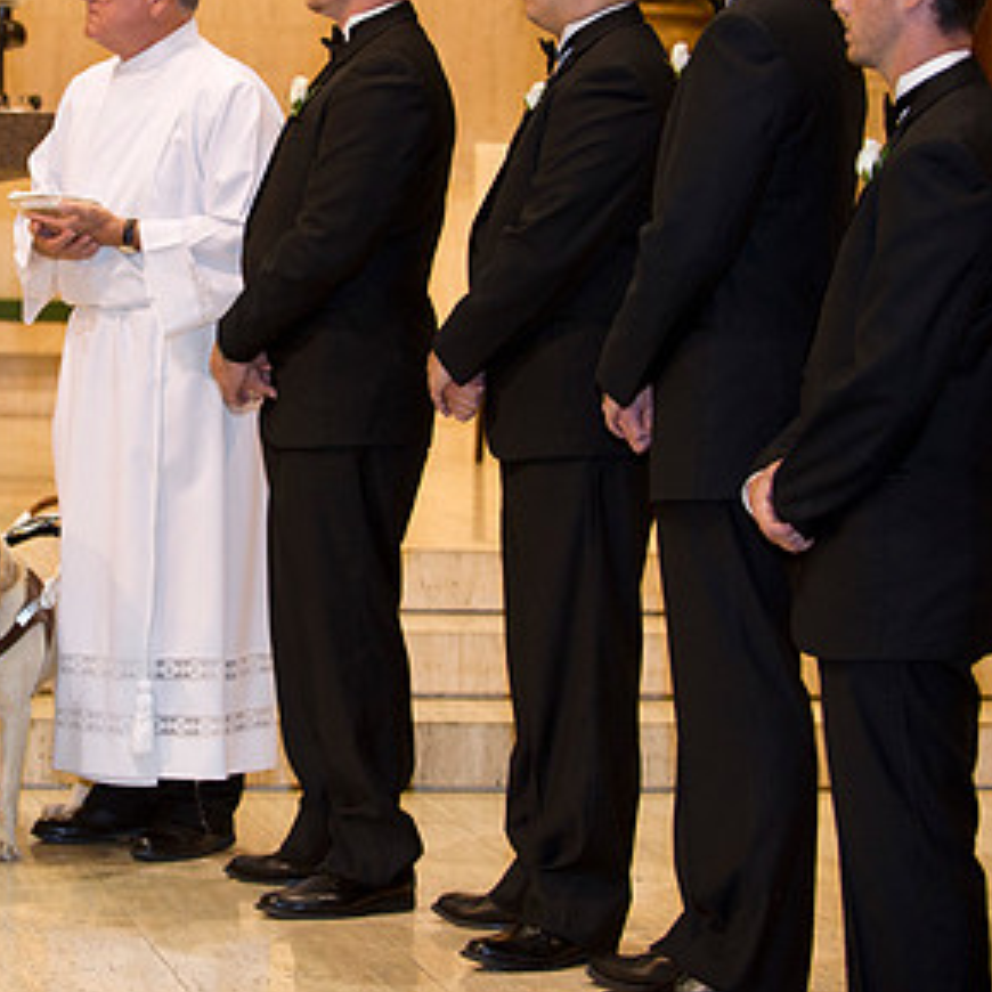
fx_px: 3858
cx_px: 96
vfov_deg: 14.6
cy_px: 339
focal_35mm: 119
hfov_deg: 14.5
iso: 1250
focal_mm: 70
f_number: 2.8
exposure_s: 1/60
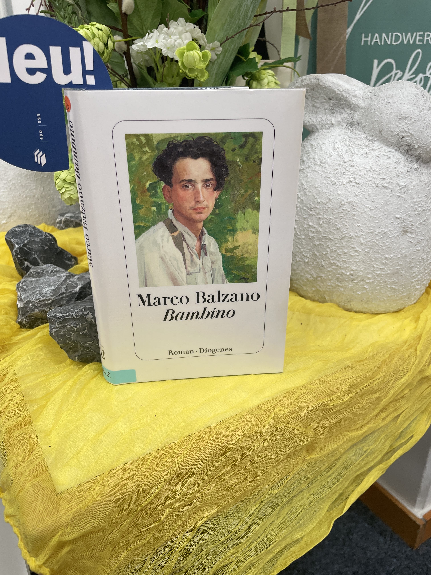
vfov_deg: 67.3
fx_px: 432
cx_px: 216
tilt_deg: -24.9
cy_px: 288
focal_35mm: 26
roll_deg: +0.6
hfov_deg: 53.1
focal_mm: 4.2
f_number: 1.6
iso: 80
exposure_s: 1/118
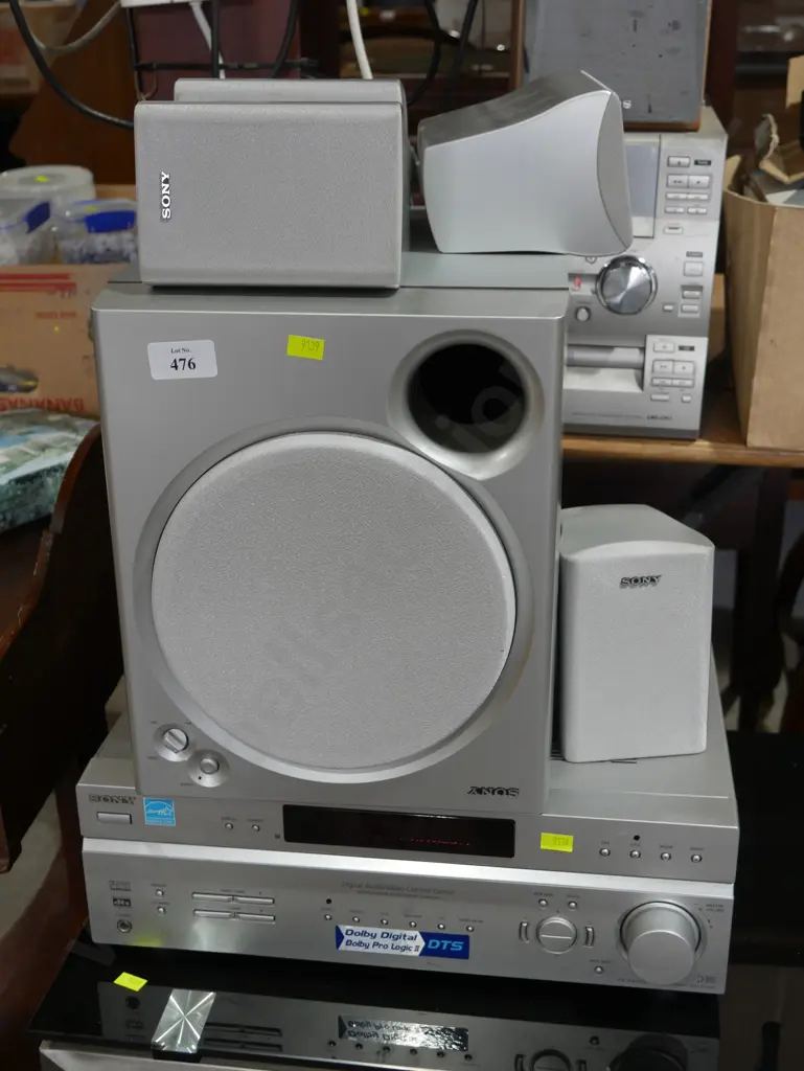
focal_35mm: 44
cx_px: 402
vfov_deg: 42.9
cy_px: 536
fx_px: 1361
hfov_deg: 32.9
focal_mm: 22
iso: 250
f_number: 4.7
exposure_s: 1/60
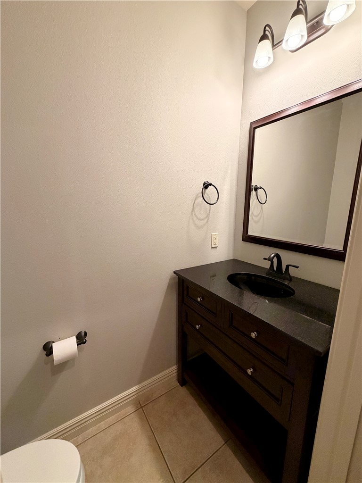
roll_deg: -0.4
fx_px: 195
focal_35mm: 14
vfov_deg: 102.1
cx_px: 181
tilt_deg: -10.8
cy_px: 242
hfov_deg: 85.7
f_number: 2.2
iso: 320
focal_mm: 2.22
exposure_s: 1/60
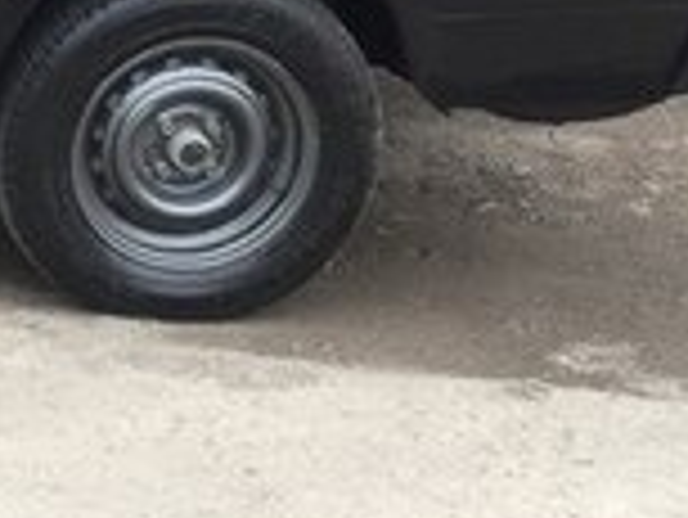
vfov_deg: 11.6
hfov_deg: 14.2
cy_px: -101
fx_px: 2486
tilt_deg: -15.6
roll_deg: +0.4
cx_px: -477
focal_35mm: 125
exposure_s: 1/100
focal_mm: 4.15
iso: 50
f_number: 2.2
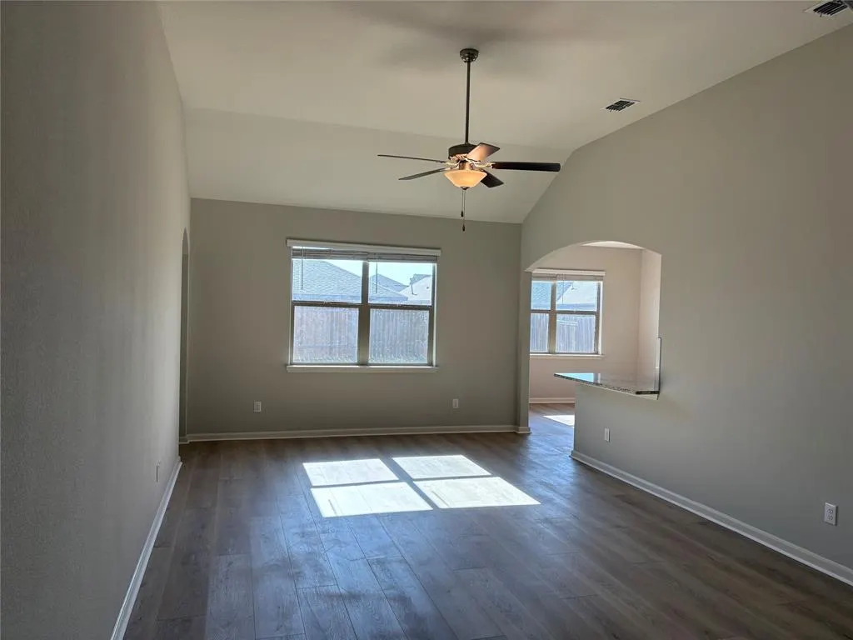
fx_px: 641
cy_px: 320
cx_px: 426
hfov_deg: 67.3
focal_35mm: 26
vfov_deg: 53.1
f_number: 1.6
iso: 64
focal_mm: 5.96
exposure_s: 1/314
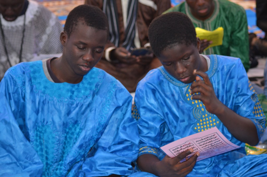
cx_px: 134
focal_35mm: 105
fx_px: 777
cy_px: 88
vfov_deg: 13.0
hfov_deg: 19.5
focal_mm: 70
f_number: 4
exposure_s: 1/60
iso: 800
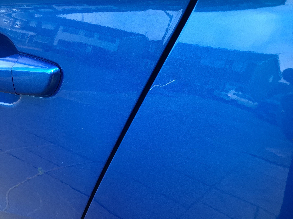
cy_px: 110
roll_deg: -0.4
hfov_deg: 58.4
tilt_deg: -35.6
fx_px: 262
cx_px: 146
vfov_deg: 45.4
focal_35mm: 31
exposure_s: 1/134
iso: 25
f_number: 2.4
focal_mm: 3.3
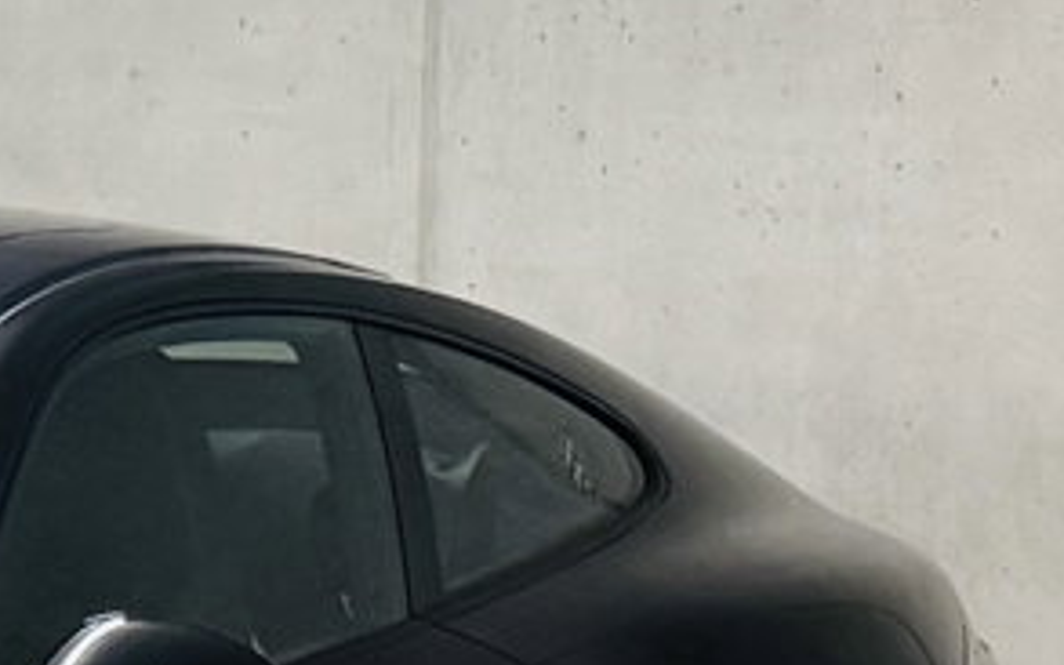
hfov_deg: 19.0
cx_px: -730
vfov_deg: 14.0
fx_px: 2580
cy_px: 916
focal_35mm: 89
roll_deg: +1.1
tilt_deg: -11.3
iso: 320
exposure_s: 1/100
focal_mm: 6.76
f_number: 1.78
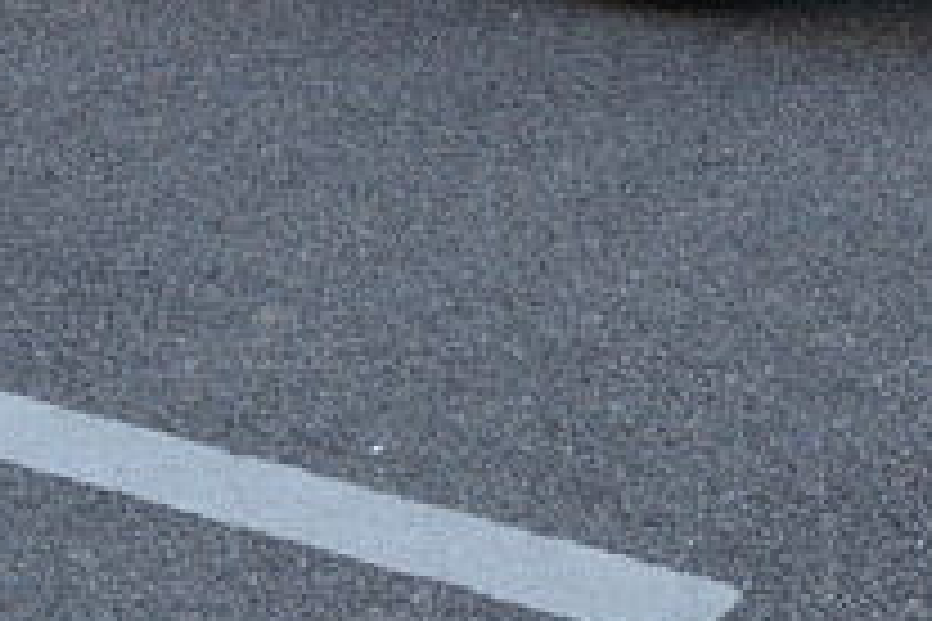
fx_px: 4220
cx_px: 194
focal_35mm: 163
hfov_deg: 12.6
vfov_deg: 8.1
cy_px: -587
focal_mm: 22
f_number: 5.6
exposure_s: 1/125
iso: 220
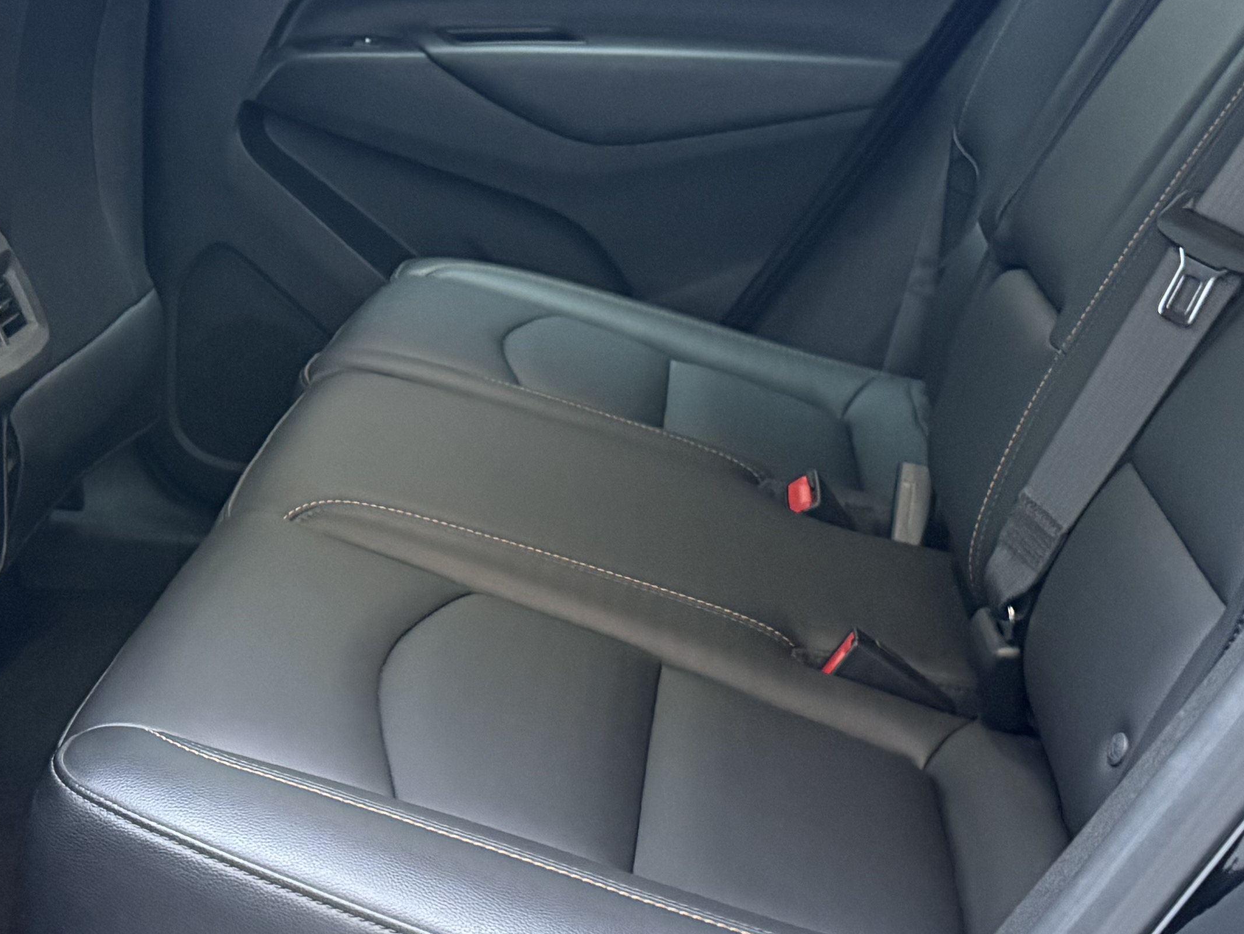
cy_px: 238
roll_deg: +0.4
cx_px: 368
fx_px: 2300
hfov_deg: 29.9
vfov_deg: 22.7
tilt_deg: -9.1
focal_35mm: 64
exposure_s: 1/50
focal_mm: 6.76
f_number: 1.78
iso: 640
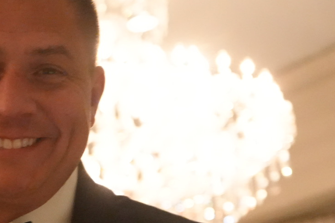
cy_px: 324
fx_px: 1377
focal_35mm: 148
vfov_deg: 9.1
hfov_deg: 13.5
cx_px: -64
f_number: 4.5
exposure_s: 1/60
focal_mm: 47
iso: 12800
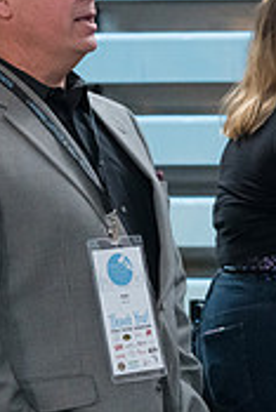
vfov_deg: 9.4
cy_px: 213
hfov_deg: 6.2
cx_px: 399
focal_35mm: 219
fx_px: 2513
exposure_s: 1/250
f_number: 5.6
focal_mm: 66
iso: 4000
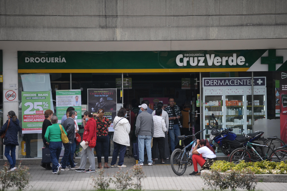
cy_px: 96
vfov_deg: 7.2
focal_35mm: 190
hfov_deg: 10.8
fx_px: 1514
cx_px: 144
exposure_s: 1/2500
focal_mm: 190
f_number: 2.8
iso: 400
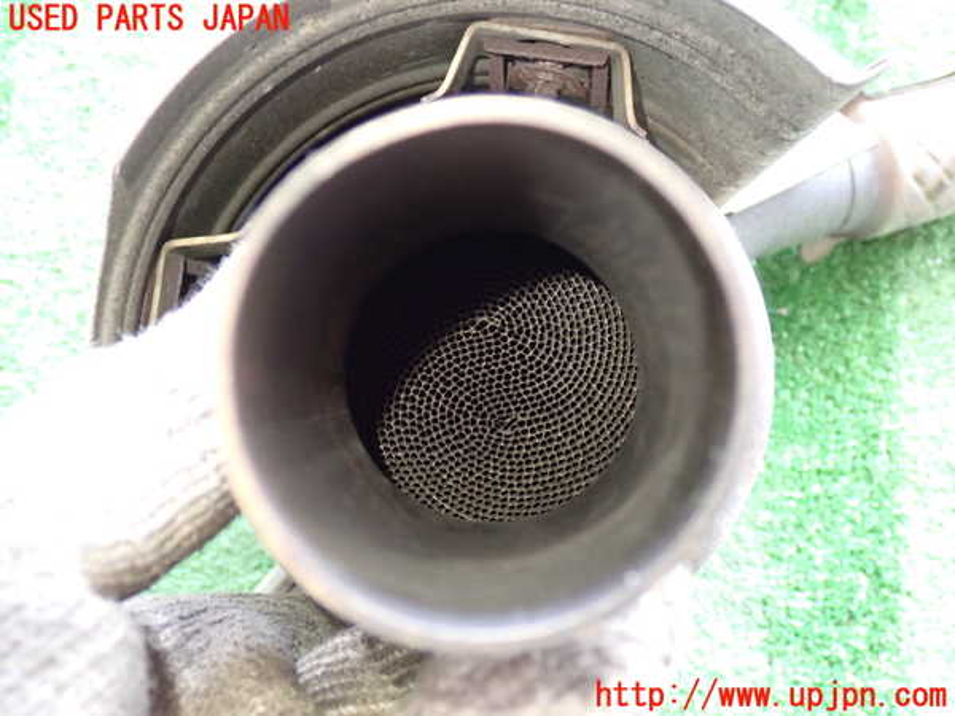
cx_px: 478
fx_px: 1214
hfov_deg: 42.9
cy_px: 358
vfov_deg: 32.9
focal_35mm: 44
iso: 800
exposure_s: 1/25
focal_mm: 7.84
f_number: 2.9
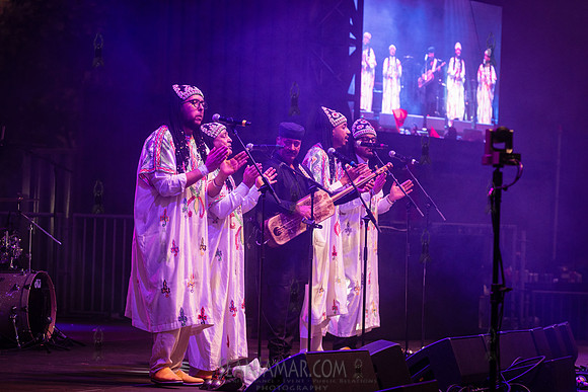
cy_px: 196
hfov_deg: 15.2
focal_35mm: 135
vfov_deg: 10.2
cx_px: 294
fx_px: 2205
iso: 2500
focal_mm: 135
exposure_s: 1/500
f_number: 5
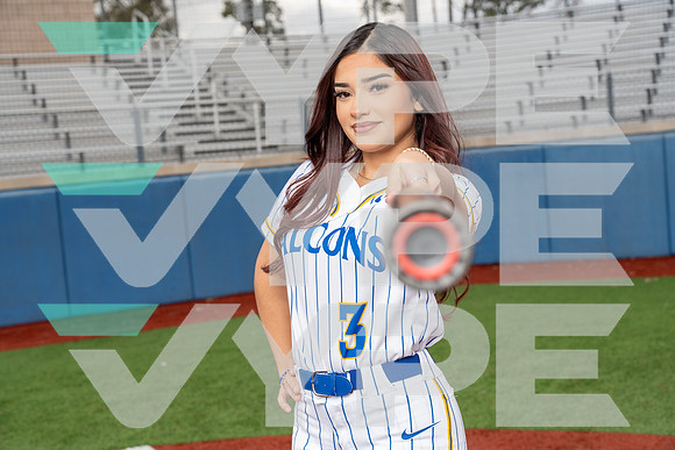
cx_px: 338
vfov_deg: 23.8
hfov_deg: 35.0
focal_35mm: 57
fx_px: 1069
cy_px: 225
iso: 160
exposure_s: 1/250
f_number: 5.6
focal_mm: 57
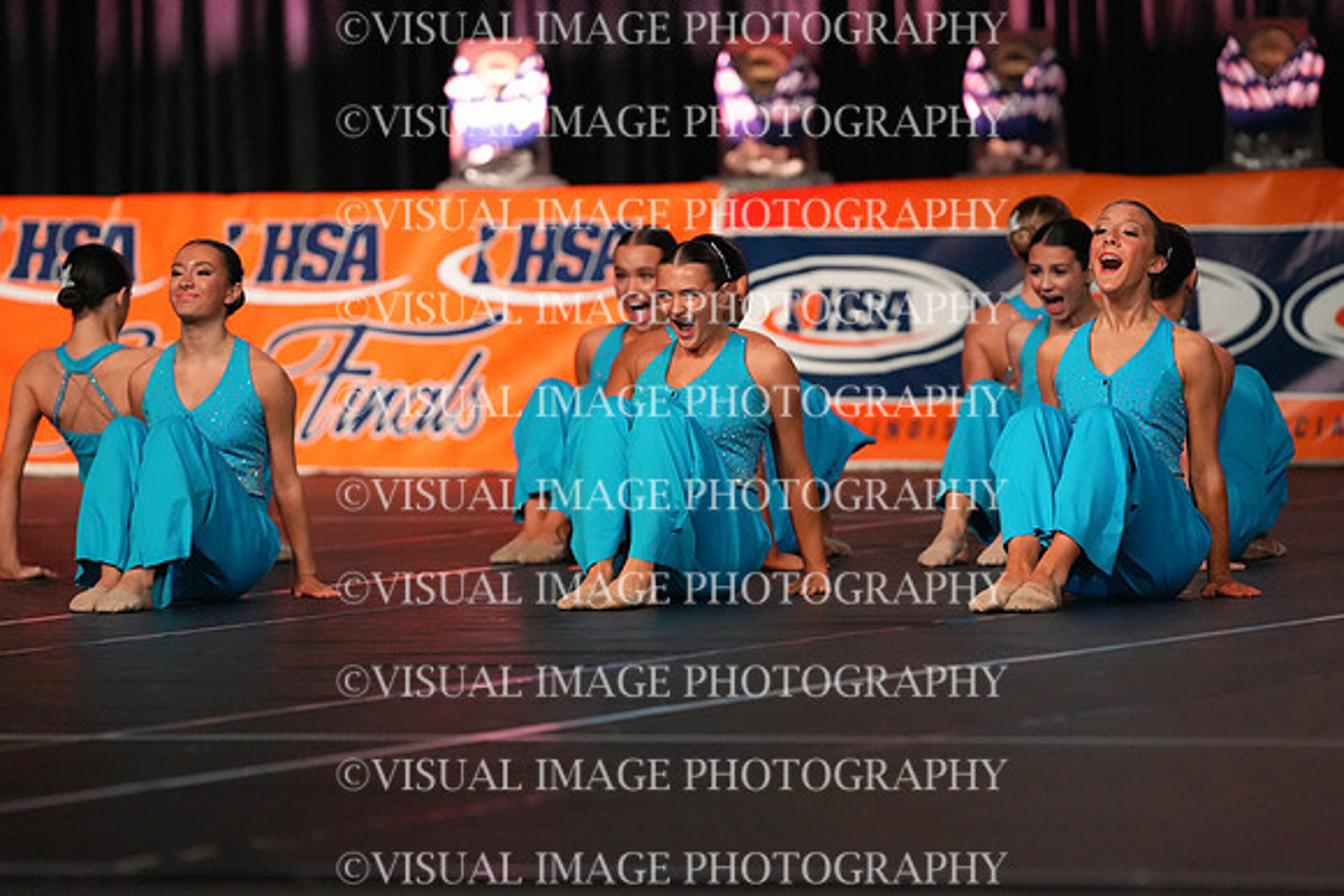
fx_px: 11202
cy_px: 448
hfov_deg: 6.9
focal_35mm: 300
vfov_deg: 4.6
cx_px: 672
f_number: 3.5
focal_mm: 300
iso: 16000
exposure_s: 1/1250
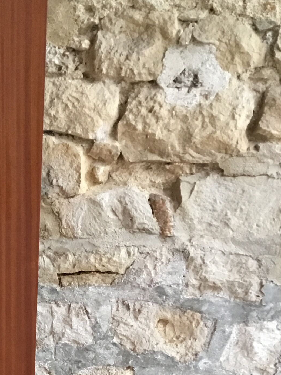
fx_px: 790
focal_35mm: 73
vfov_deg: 26.1
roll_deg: +0.7
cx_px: -44
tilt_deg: -7.3
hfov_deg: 19.2
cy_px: 311
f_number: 2.4
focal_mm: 3.3
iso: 200
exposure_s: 1/33
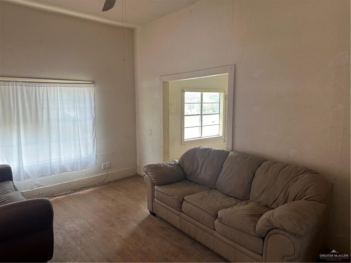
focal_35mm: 24
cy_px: 132
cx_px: 176
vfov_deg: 56.8
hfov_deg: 71.6
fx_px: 243
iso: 64
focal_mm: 6.86
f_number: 1.78
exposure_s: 1/135
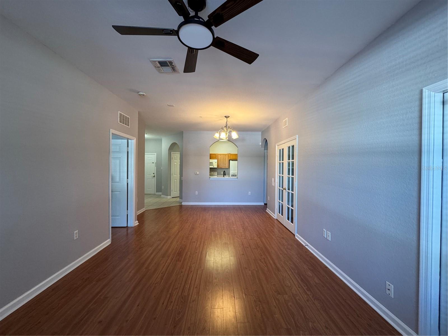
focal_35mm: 14
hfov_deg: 102.1
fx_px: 181
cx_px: 224
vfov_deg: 85.7
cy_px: 168
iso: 250
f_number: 2.2
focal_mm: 2.22
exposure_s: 1/60
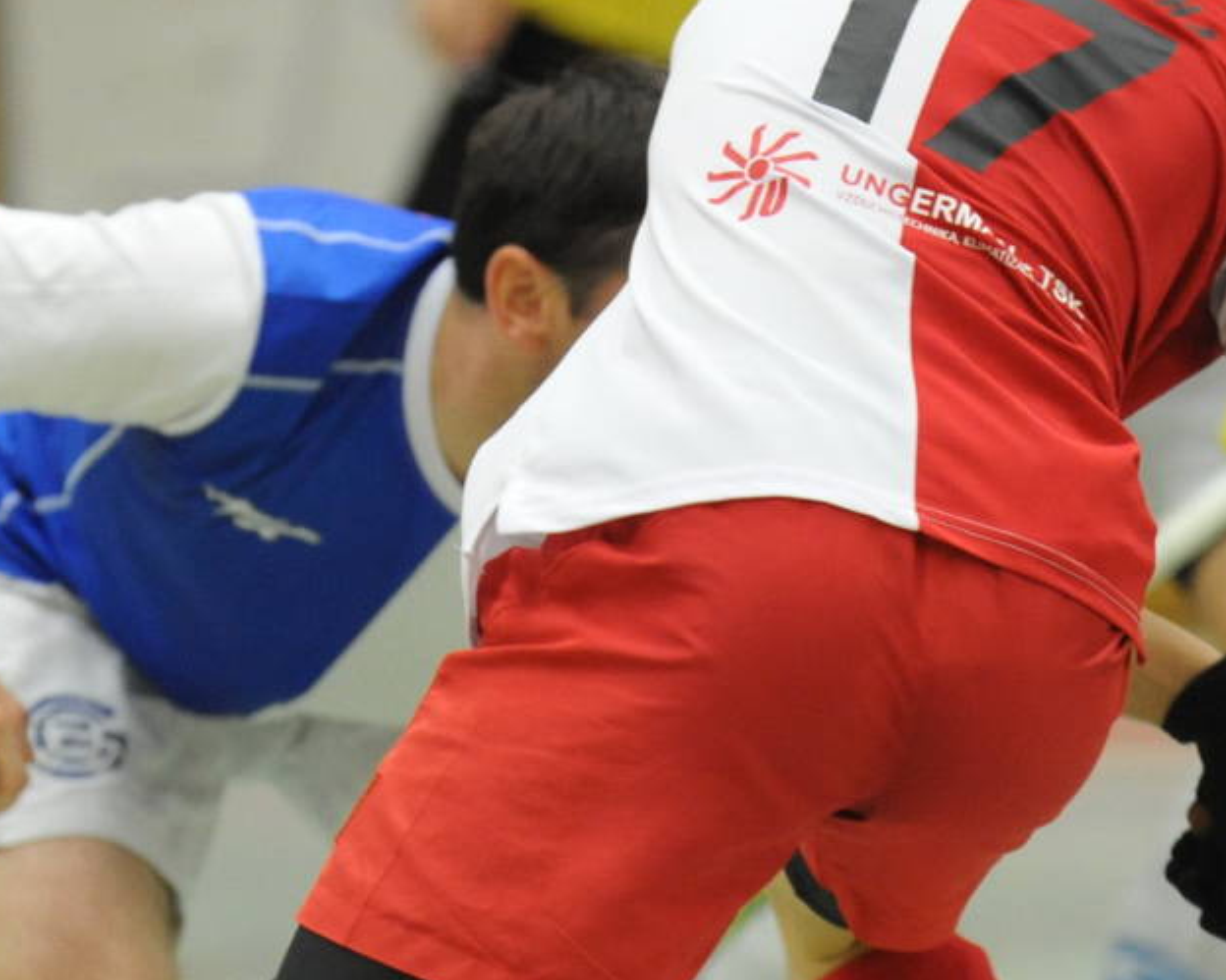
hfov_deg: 2.6
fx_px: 27282
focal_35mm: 752
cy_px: 798
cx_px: 776
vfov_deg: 2.1
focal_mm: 250
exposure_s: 1/500
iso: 3200
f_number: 2.8
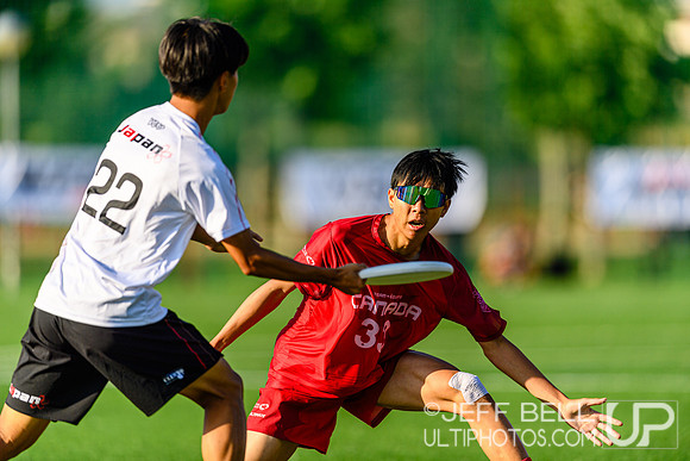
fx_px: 7668
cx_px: 345
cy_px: 230
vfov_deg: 3.4
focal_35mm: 400
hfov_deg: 5.2
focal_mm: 400
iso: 100
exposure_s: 1/1600
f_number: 3.2
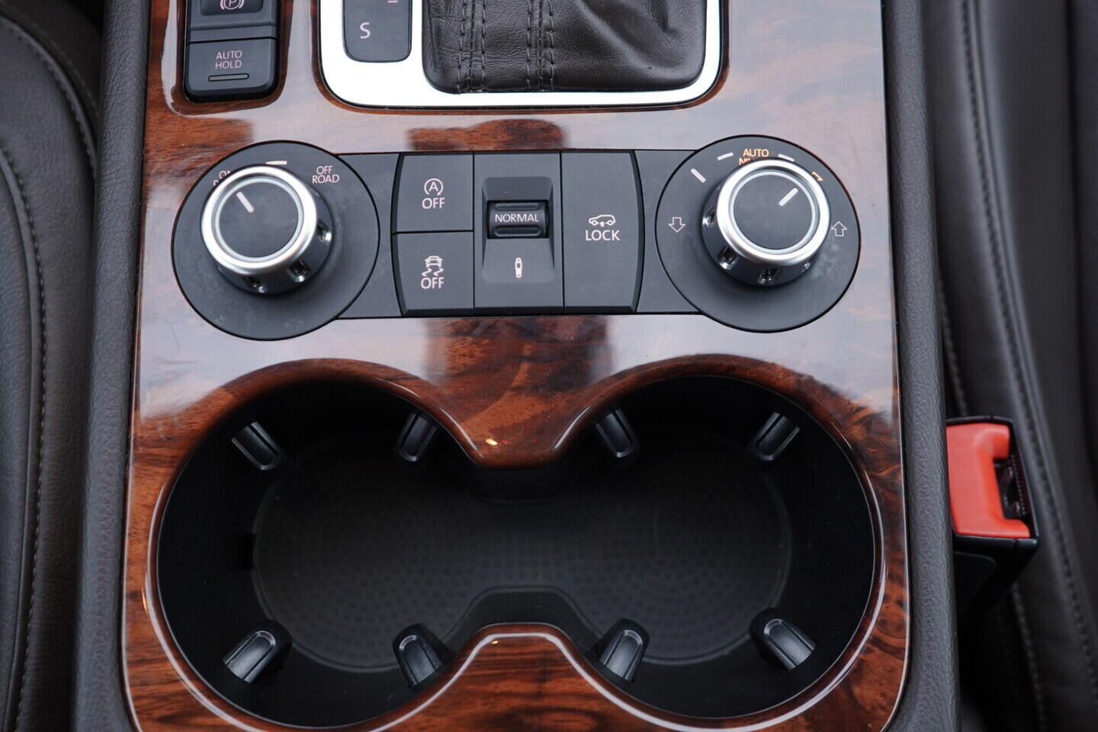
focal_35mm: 36
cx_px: 549
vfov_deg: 36.9
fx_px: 1098
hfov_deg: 53.1
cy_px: 366
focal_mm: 24
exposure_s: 1/40
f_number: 2.8
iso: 160
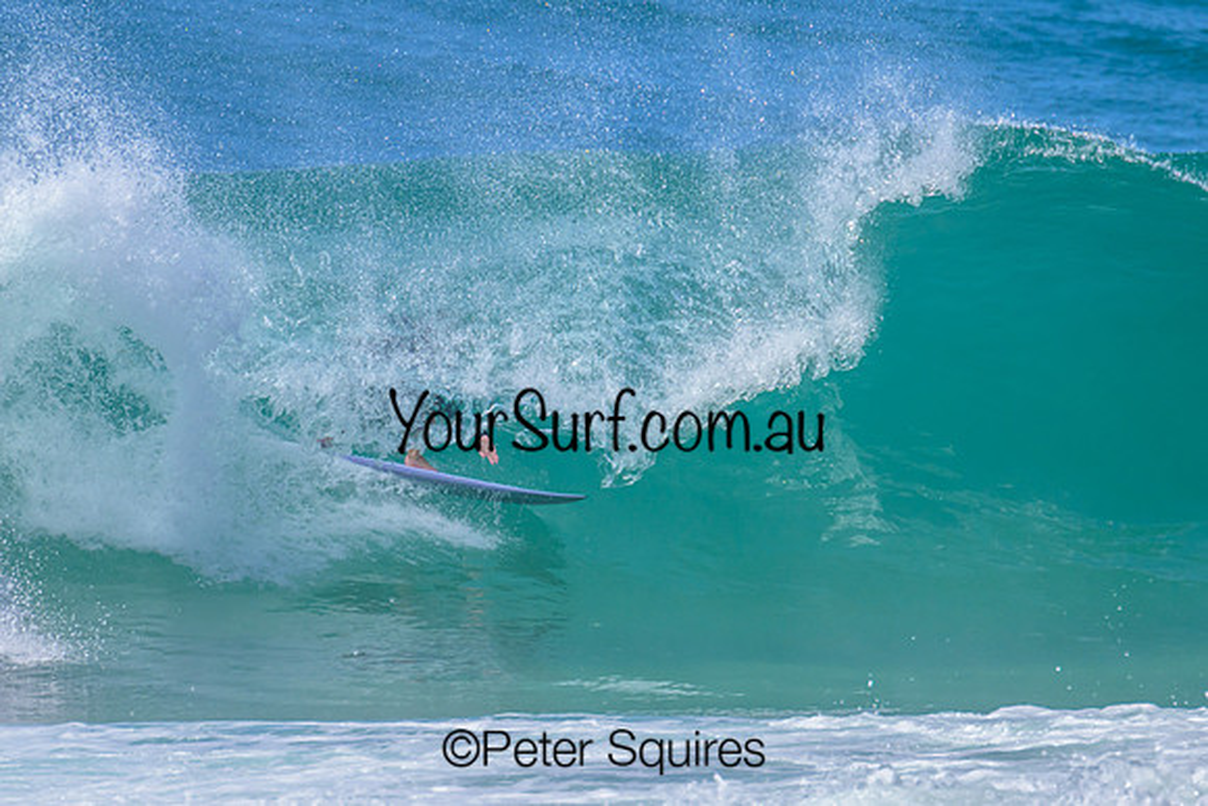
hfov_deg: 2.1
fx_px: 32842
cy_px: 374
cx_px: 620
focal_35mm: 979
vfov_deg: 1.4
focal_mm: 800
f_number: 11
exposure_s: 1/2000
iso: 1000
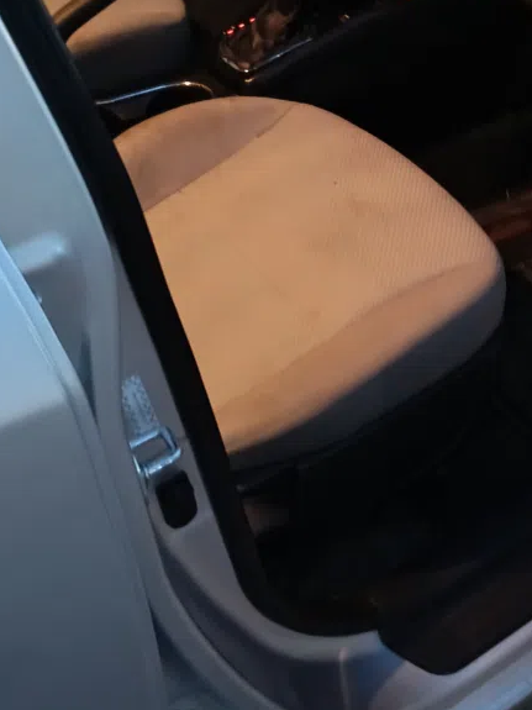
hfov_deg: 25.1
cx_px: 447
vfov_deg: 32.4
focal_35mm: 57
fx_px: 1168
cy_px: 97
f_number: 1.7
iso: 3971
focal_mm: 5.24
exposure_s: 1/10
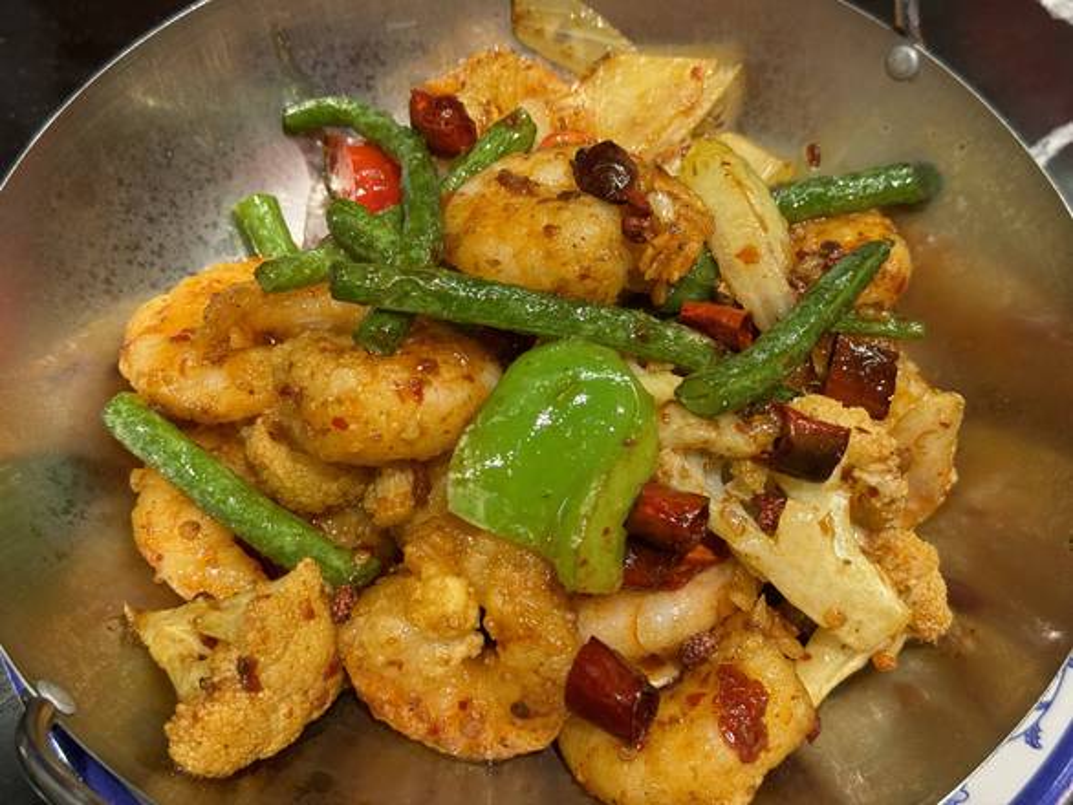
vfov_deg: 30.3
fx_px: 1488
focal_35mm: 48
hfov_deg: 39.6
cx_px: 536
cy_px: 402
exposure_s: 1/50
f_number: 1.78
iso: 125
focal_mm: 6.76
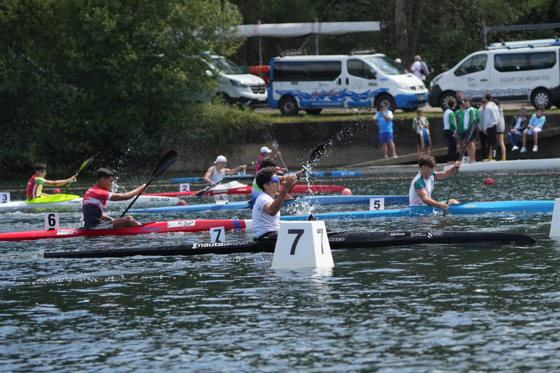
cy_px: 186
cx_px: 280
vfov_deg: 4.6
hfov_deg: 6.9
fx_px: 4667
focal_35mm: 300
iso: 800
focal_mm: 200
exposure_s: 1/2000
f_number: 6.3
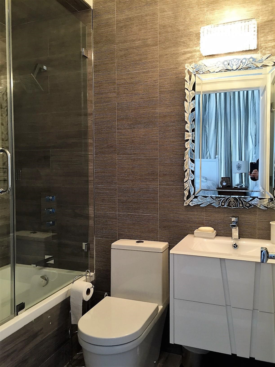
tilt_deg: -1.8
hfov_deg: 48.2
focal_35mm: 29
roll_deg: +1.0
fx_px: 307
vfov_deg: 61.7
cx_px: 138
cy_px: 184
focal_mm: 4.15
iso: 100
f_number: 2.2
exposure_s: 1/30
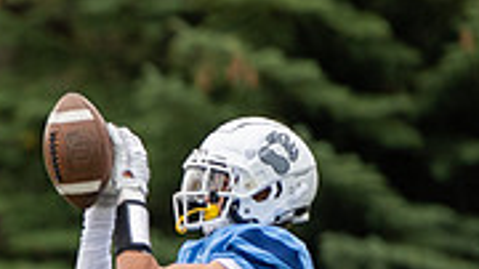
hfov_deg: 1.6
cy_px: 464
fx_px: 16984
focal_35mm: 1338
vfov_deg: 0.9
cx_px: -624
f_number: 2.8
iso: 125
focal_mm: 200
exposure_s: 1/1000
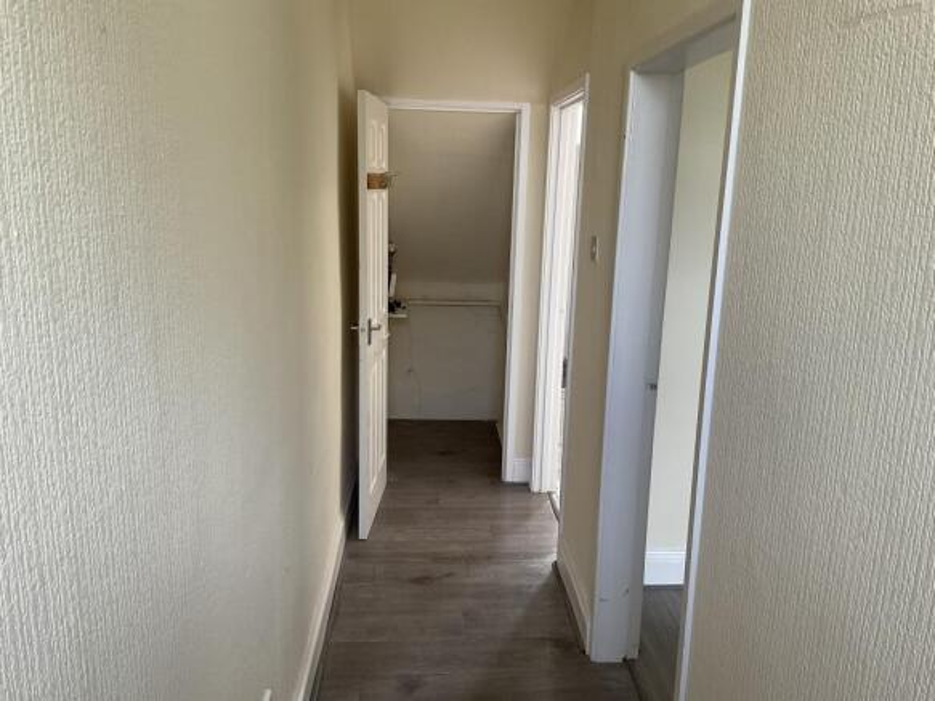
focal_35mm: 29
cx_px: 468
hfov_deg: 61.7
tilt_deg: -11.9
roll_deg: +0.0
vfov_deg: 48.2
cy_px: 350
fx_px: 783
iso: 64
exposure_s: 1/60
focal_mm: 3
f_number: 1.8
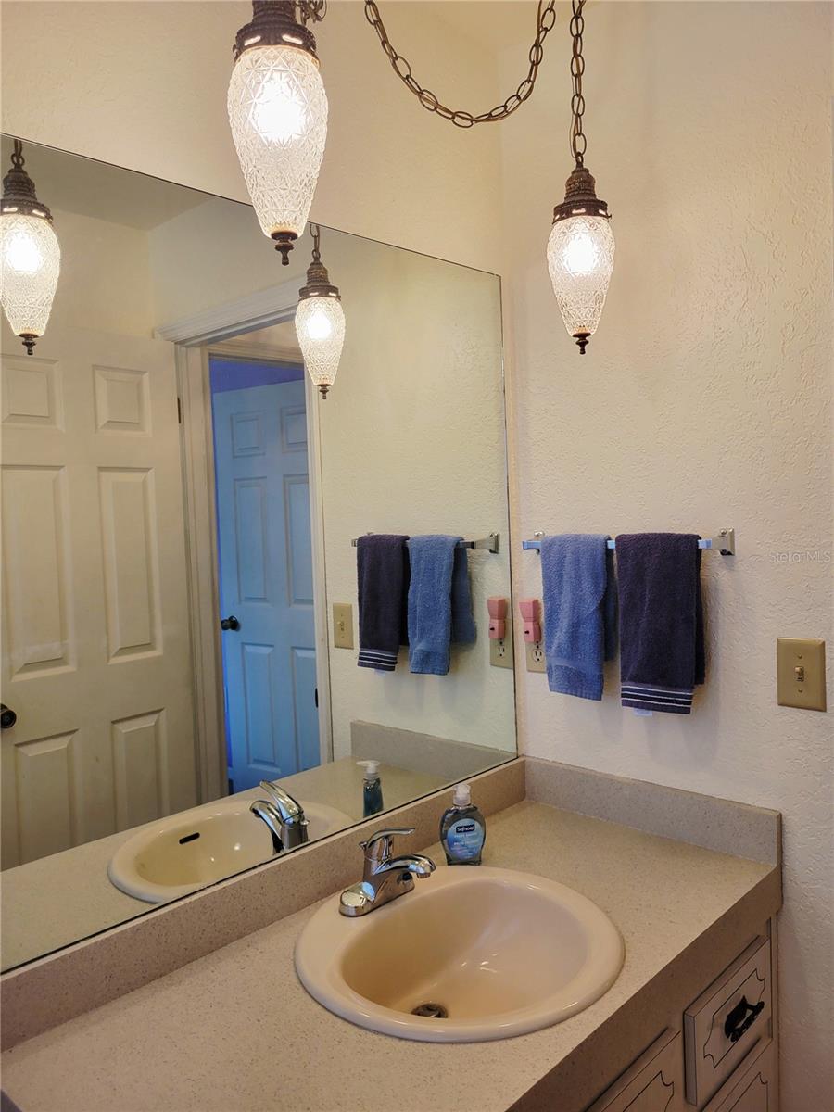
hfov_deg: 53.1
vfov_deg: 67.3
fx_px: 835
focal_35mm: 26
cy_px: 556
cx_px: 417
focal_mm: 5.4
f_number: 1.8
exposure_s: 1/120
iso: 80
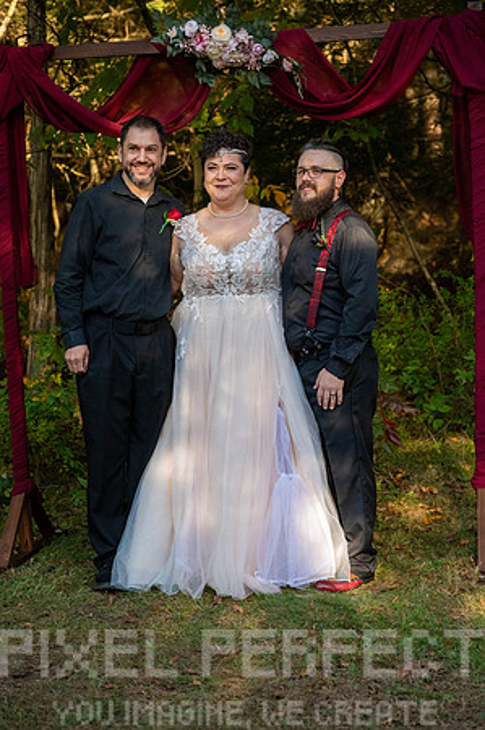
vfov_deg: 31.0
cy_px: 365
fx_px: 1316
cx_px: 242
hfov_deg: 20.9
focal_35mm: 65
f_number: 4
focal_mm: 65
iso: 6400
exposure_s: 1/4000
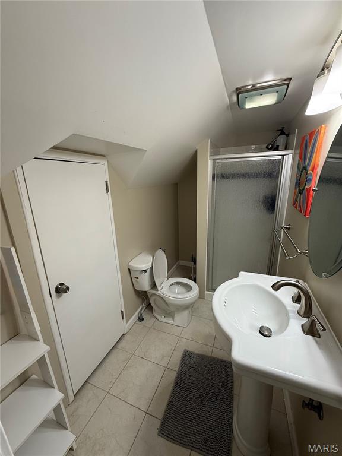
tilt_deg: -15.0
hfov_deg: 85.7
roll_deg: +2.0
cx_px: 171
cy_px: 228
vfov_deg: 102.1
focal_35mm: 14
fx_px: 184
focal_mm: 2.22
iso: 125
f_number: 2.2
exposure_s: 1/120
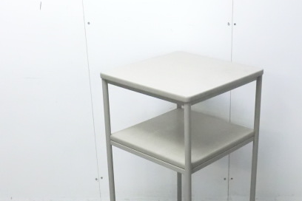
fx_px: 520
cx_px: 189
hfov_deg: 32.2
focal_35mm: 62
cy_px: 123
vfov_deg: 21.9
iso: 800
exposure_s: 1/30
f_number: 3.9
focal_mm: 6.9
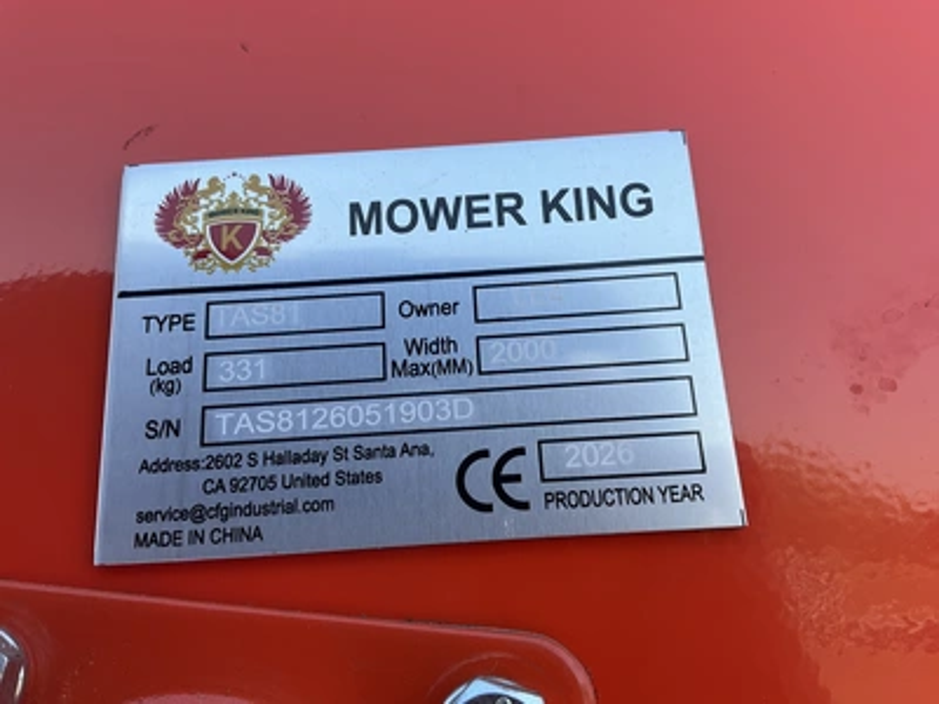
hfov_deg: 61.7
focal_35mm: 29
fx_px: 787
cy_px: 352
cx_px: 470
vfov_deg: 48.2
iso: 25
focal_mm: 3
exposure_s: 1/342
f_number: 1.8
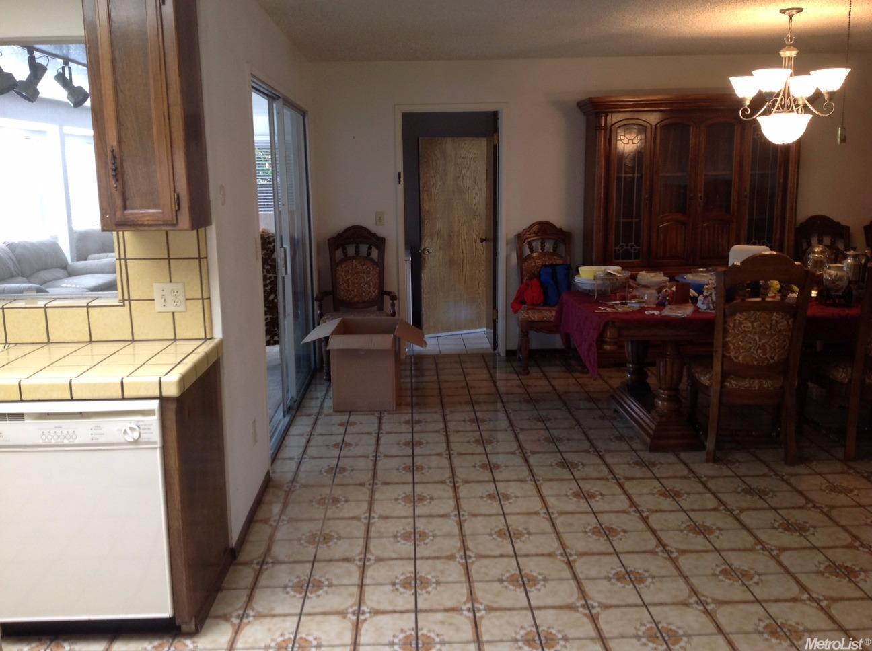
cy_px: 326
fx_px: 880
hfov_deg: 52.7
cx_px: 436
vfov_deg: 40.6
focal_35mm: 35
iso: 80
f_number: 2.4
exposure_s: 1/20
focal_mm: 4.28
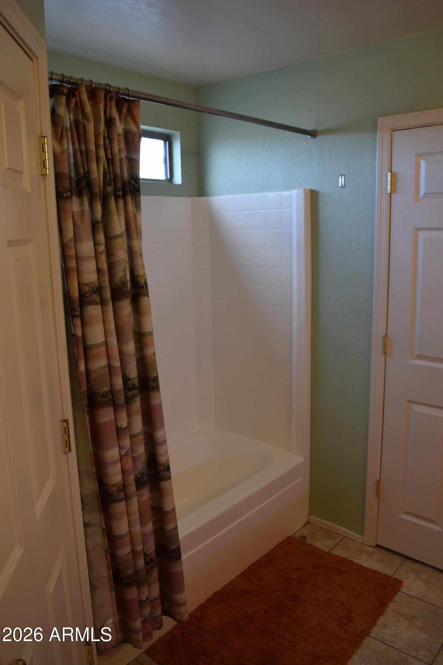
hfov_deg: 47.9
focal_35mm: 27
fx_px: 498
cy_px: 332
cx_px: 222
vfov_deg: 67.4
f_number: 5
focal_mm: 18
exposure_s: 1/100
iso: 400
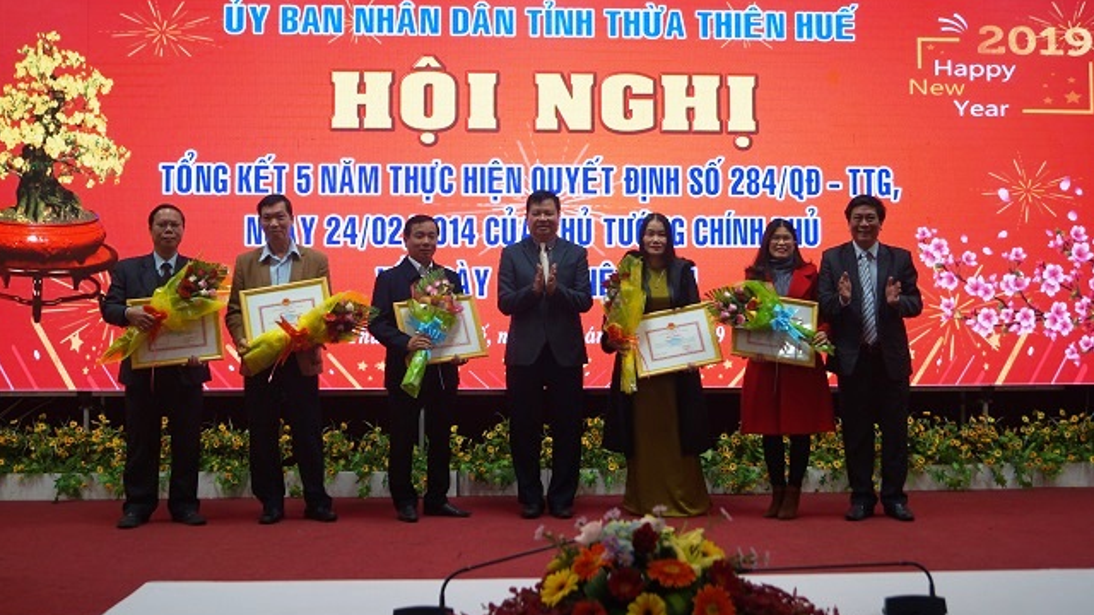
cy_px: 278
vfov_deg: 29.0
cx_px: 546
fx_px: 1189
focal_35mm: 41
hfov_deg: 49.4
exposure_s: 1/60
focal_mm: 26
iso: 200
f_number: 4.5
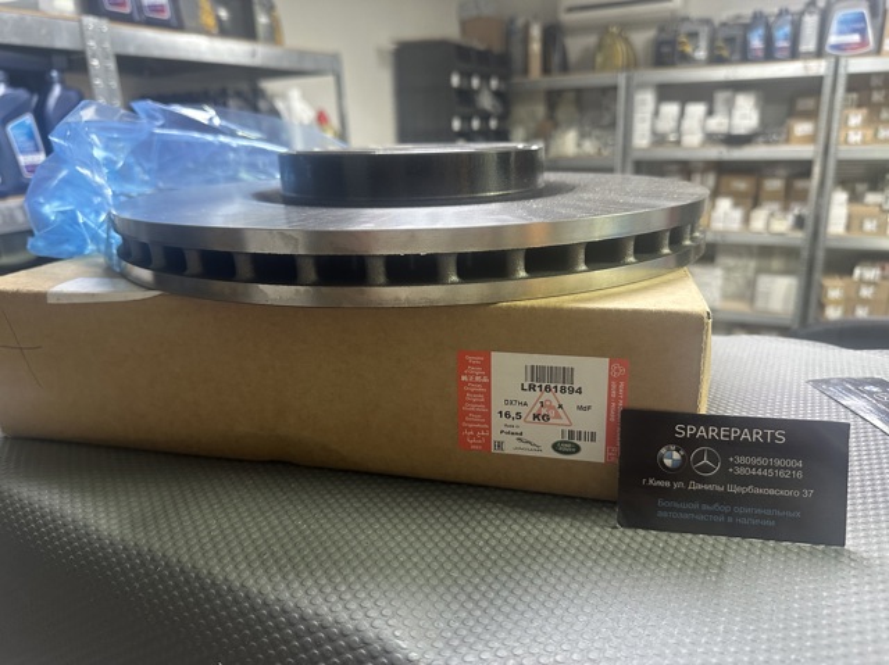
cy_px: 332
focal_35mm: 24
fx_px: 616
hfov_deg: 71.6
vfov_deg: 56.8
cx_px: 444
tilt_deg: -17.6
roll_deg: +2.0
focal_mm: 6.86
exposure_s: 1/60
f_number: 1.78
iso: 320
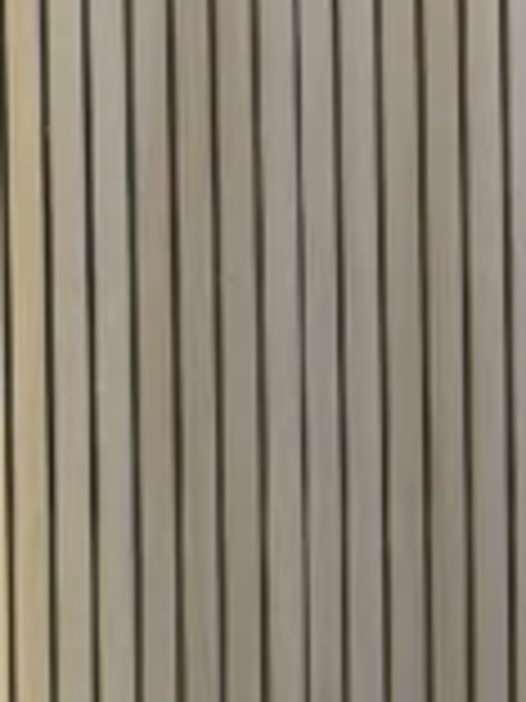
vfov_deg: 13.1
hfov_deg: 9.4
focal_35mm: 150
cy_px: 605
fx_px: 3039
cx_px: 962
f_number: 1.6
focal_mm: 5.96
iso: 32
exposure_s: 1/125
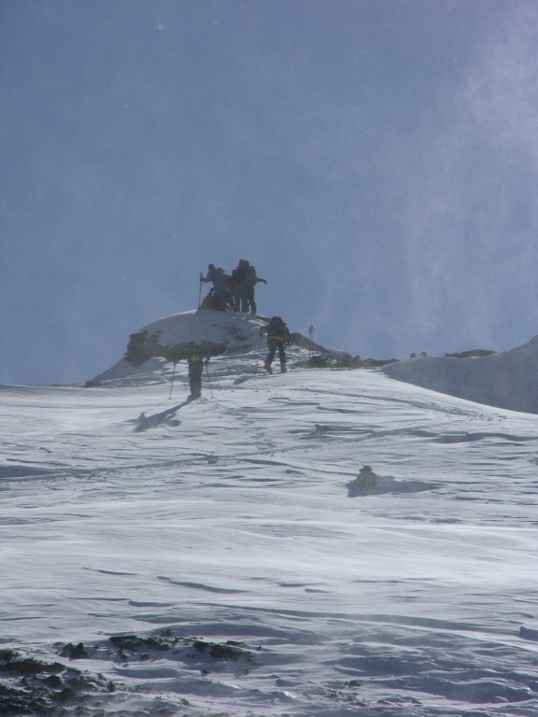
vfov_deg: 7.1
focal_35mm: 280
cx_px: 269
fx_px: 5802
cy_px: 358
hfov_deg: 5.3
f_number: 7.4
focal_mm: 71.2
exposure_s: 1/656
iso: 50
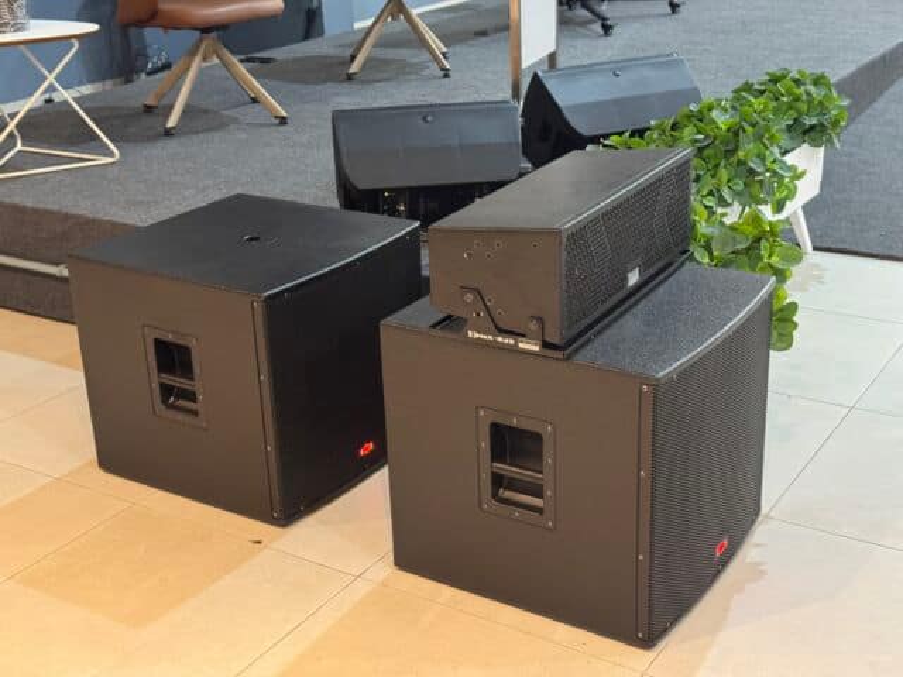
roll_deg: +2.4
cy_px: 338
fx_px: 1252
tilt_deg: -23.1
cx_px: 452
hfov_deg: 39.7
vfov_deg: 30.3
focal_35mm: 48
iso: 500
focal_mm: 6.76
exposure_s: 1/30
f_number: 1.78
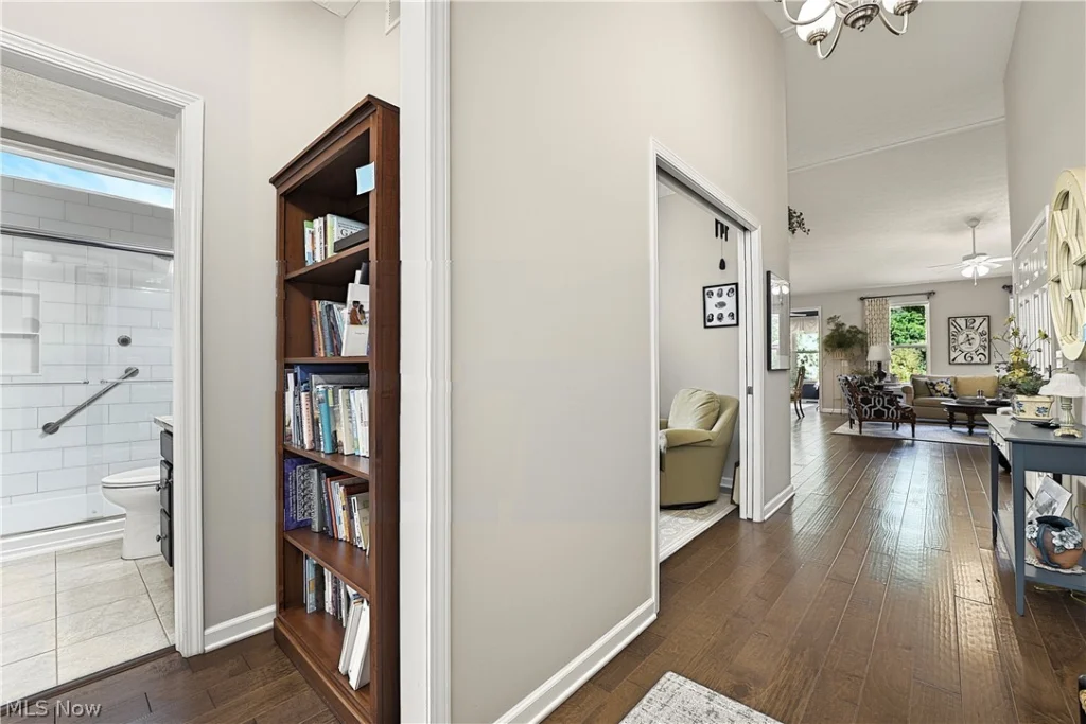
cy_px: 362
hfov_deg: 104.2
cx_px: 543
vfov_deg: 81.2
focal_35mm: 14
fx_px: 422
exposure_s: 1/10
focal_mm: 14
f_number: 8
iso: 250
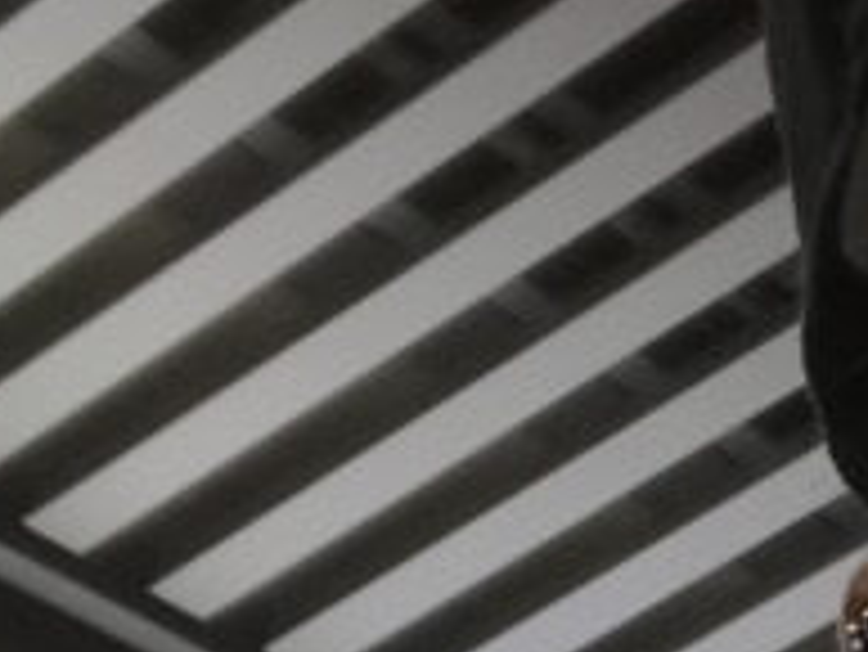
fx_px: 4265
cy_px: 888
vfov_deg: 8.6
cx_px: 1340
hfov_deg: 11.1
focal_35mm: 170
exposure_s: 1/111
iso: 25
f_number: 2.2
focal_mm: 2.87
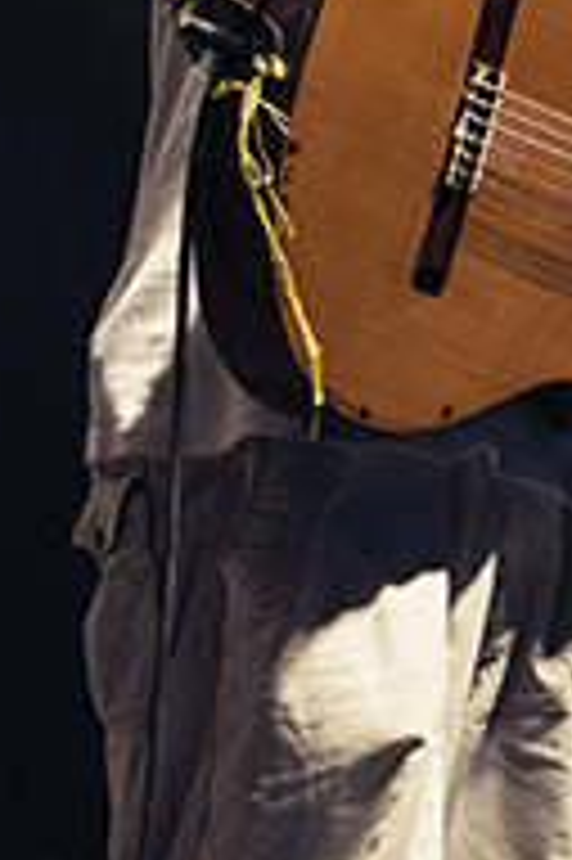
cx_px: 507
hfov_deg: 4.2
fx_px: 7759
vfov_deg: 6.3
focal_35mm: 325
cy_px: -243
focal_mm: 86
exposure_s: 1/200
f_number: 2.8
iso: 640
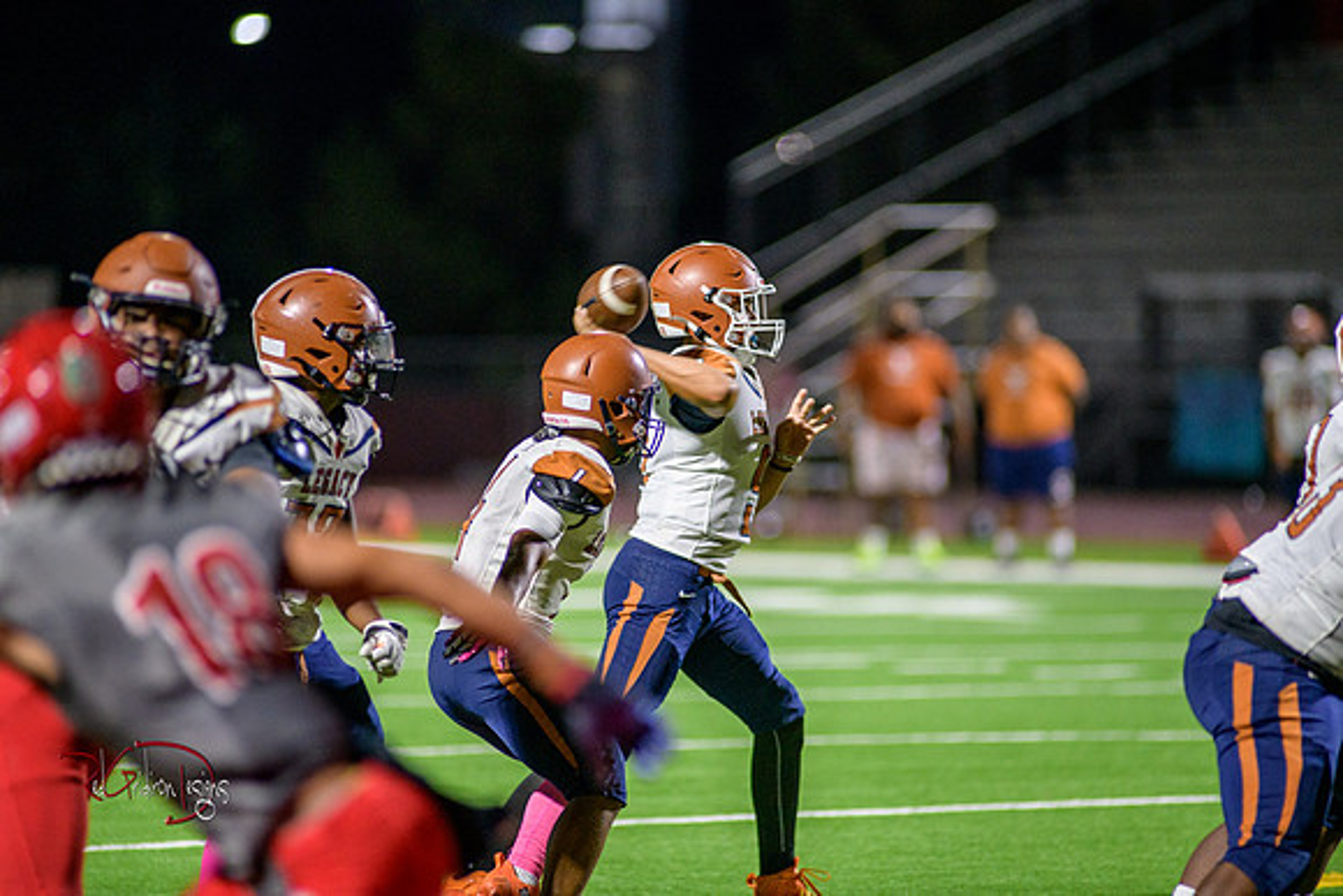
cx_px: 672
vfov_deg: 4.6
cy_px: 448
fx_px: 11194
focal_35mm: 300
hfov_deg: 6.9
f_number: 2.8
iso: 2000
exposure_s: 1/500
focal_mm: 300
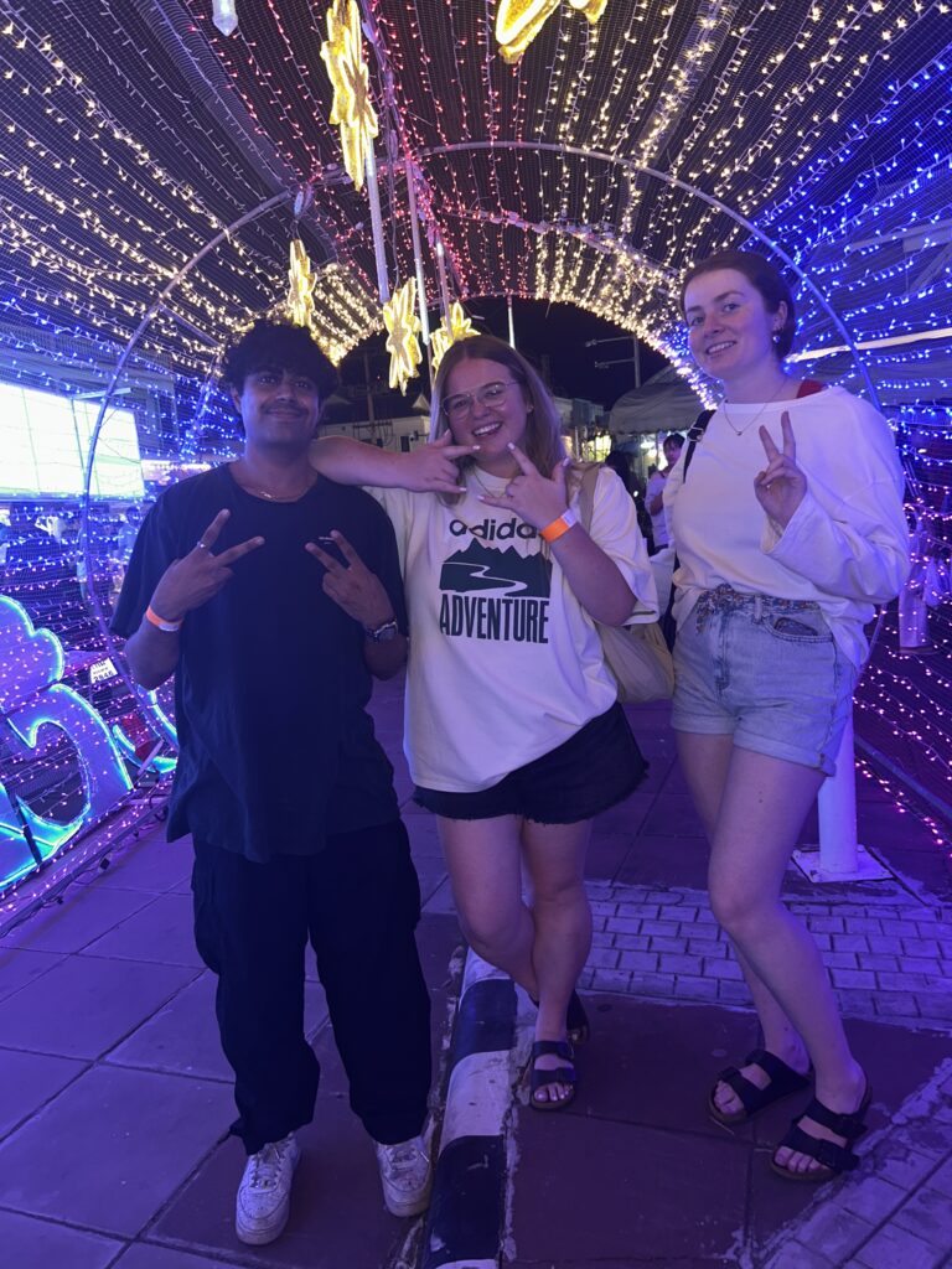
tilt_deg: -8.2
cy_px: 634
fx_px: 953
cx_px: 476
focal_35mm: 26
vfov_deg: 67.3
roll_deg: +4.1
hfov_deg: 53.1
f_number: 1.5
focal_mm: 5.7
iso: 50
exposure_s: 1/17
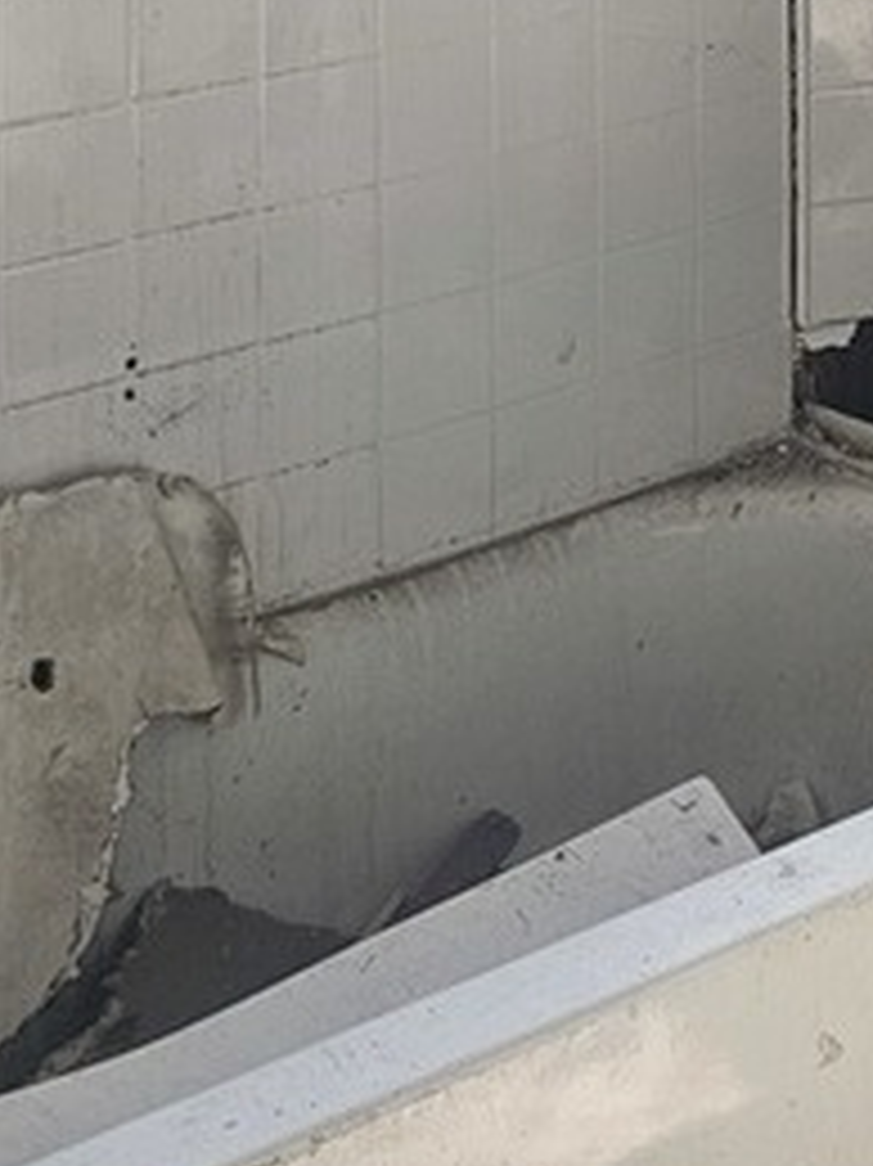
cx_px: 1269
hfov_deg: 14.5
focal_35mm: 96
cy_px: -657
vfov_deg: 17.9
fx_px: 3231
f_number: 1.7
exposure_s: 1/180
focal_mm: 6.3
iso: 64
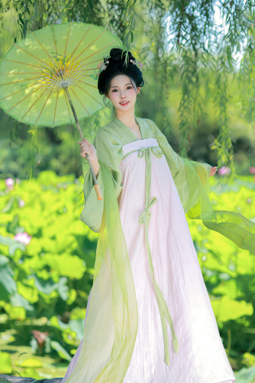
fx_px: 914
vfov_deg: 23.6
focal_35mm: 86
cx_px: 128
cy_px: 192
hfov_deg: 15.9
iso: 100
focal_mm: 85
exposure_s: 1/1000
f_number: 2.2
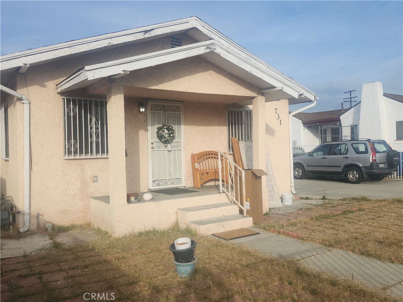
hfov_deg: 73.9
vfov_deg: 58.9
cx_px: 202
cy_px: 151
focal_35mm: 23
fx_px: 268
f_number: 1.8
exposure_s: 1/1542
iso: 25
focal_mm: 5.54
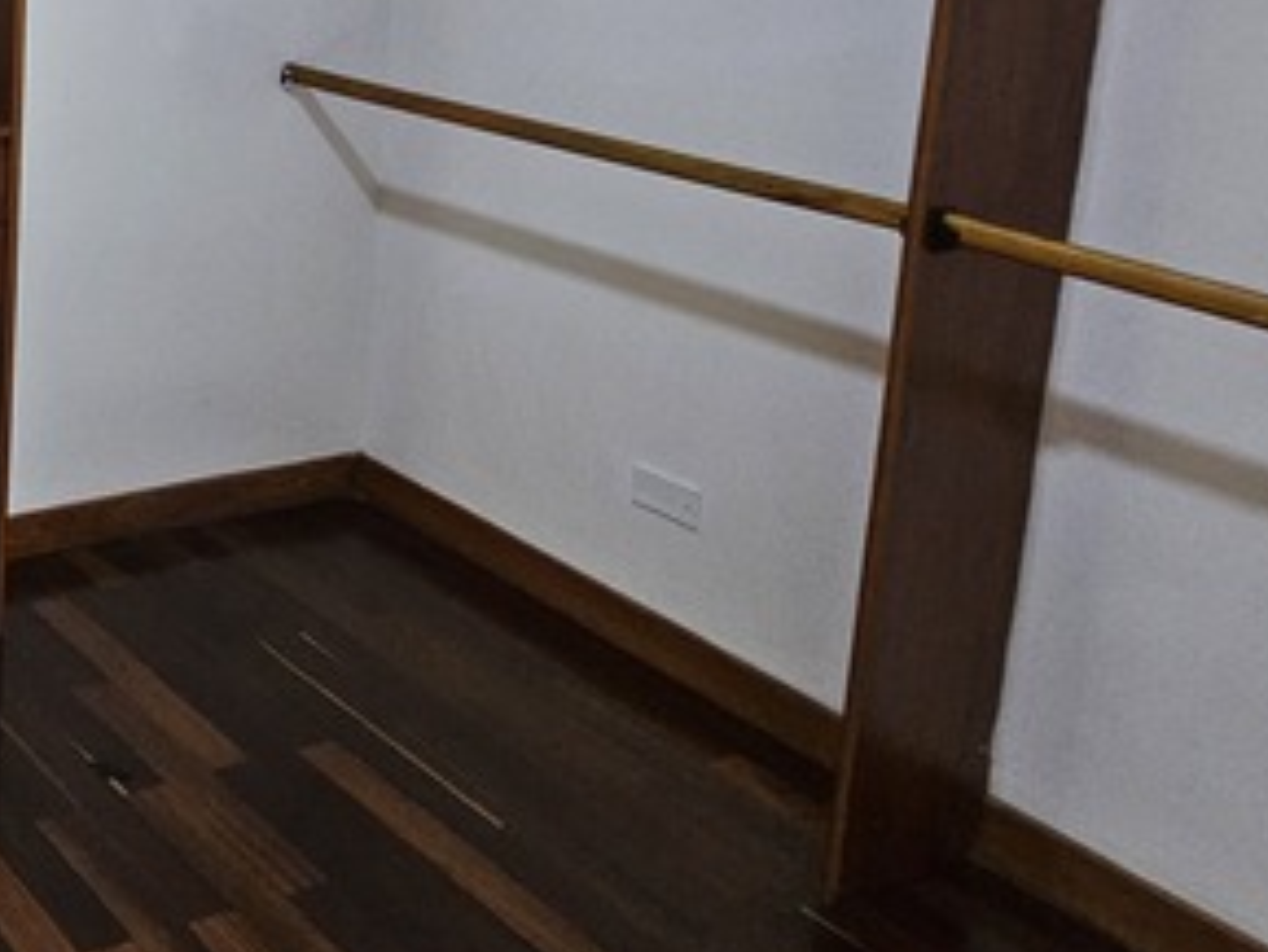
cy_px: 13
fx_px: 1319
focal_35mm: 36
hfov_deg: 35.9
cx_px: -351
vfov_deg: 36.0
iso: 320
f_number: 2.2
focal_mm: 2.2
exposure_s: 1/40
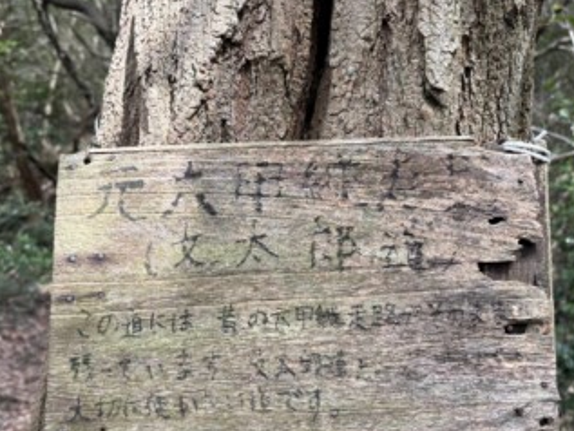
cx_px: 286
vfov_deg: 36.0
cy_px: 226
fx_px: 664
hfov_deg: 46.8
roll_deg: -9.1
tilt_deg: +10.2
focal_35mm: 40
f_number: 1.6
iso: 40
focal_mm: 5.96
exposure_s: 1/122
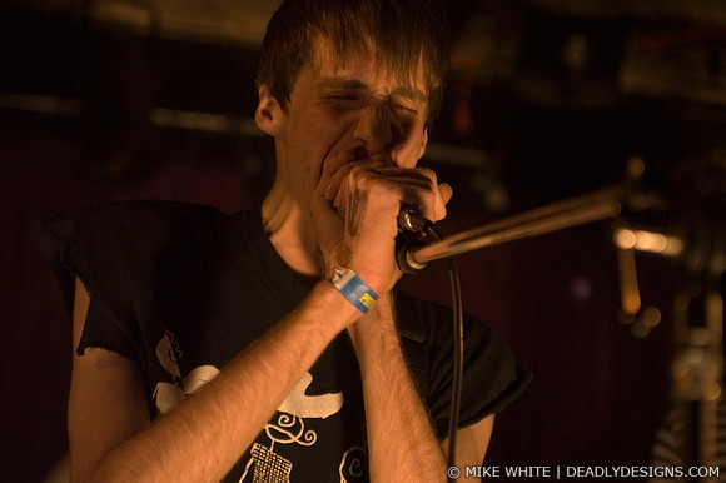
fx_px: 2116
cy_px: 242
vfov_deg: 13.0
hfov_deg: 19.5
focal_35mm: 105
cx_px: 363
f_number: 2.8
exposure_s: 1/40
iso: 1600
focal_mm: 70
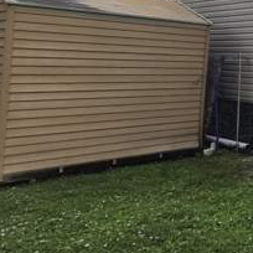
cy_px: 47
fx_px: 372
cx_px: 413
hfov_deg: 24.7
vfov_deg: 36.2
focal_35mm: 45
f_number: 2.2
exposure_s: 1/4456
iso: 100
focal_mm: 2.2
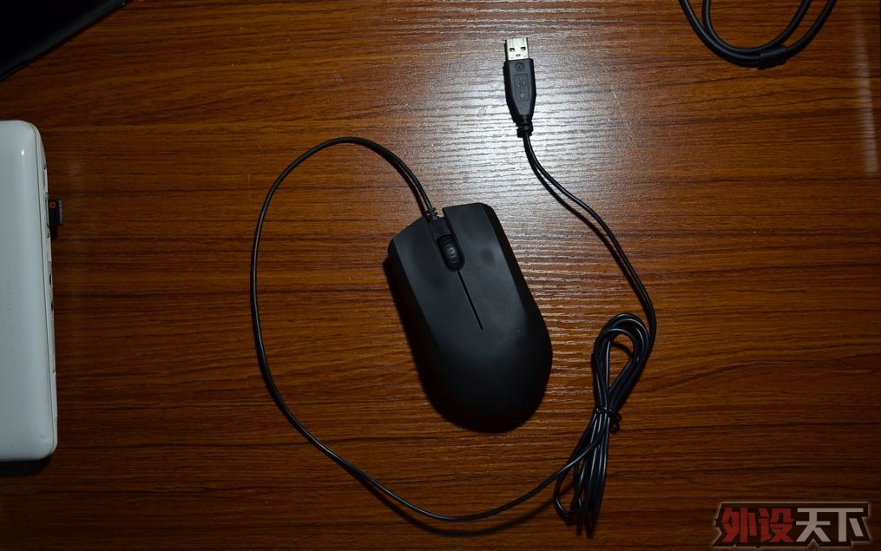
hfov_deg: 49.3
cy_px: 287
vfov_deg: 32.0
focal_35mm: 40
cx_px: 437
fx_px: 961
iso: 320
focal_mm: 26
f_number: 5
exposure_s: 1/30
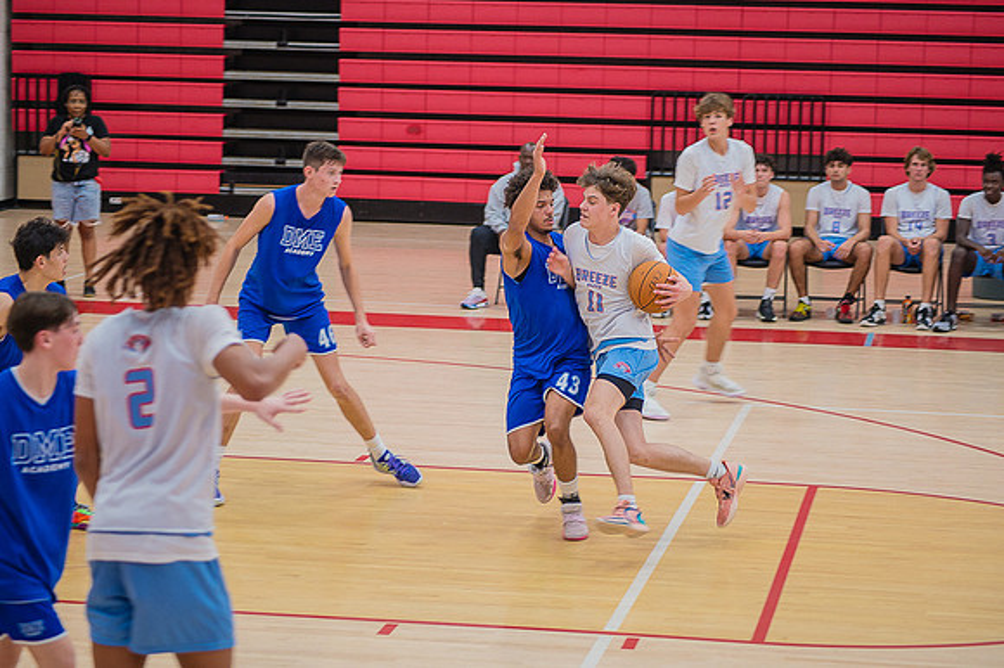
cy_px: 334
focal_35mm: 102
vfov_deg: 13.4
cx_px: 502
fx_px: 2843
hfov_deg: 20.0
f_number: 4.8
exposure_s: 1/250
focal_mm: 102
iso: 1000
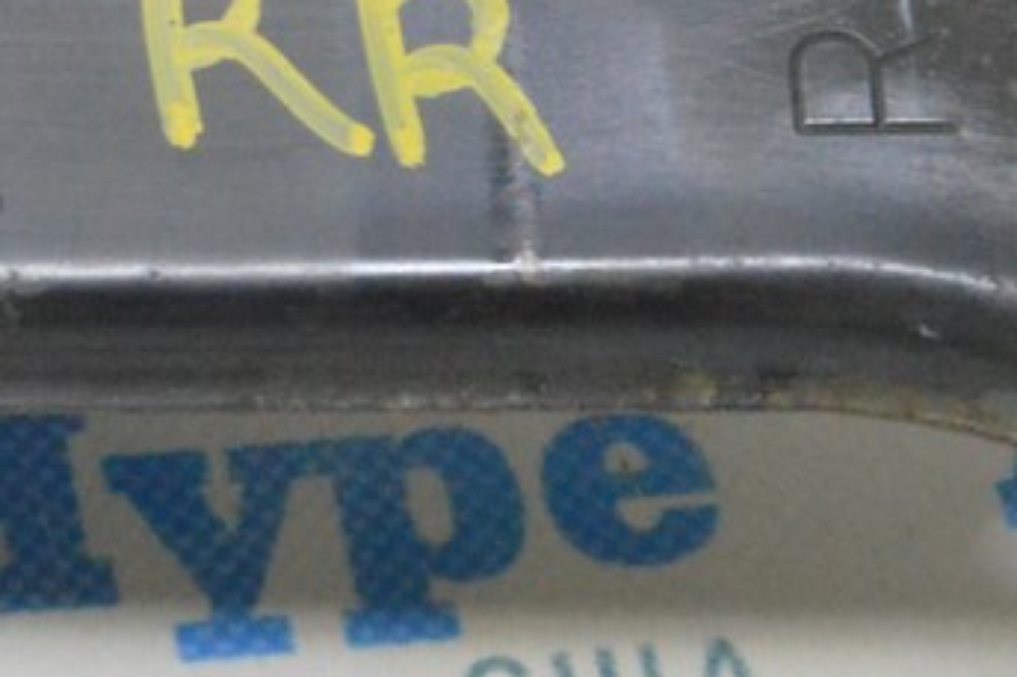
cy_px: 129
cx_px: -213
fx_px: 6931
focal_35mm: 245
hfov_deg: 8.3
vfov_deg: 5.6
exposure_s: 1/15
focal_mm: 55
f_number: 20
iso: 6400
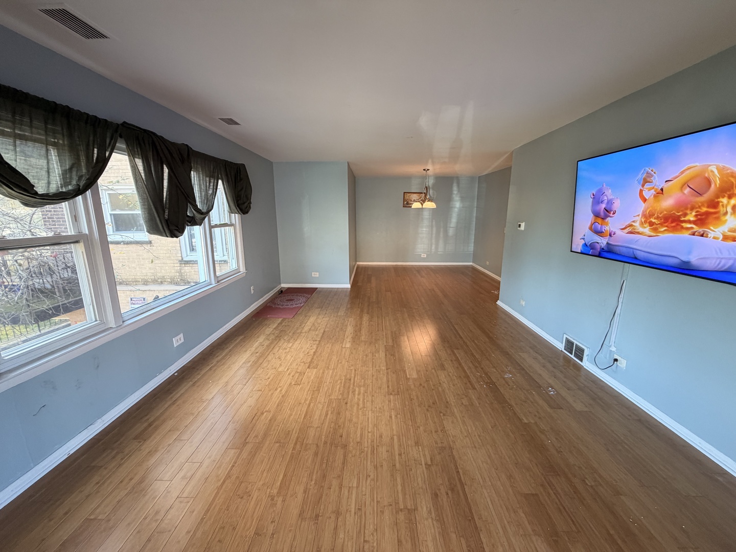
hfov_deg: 102.1
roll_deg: +1.0
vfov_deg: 85.7
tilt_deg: -12.2
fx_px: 298
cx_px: 368
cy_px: 276
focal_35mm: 14
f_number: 2.2
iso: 160
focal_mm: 2.22
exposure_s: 1/60
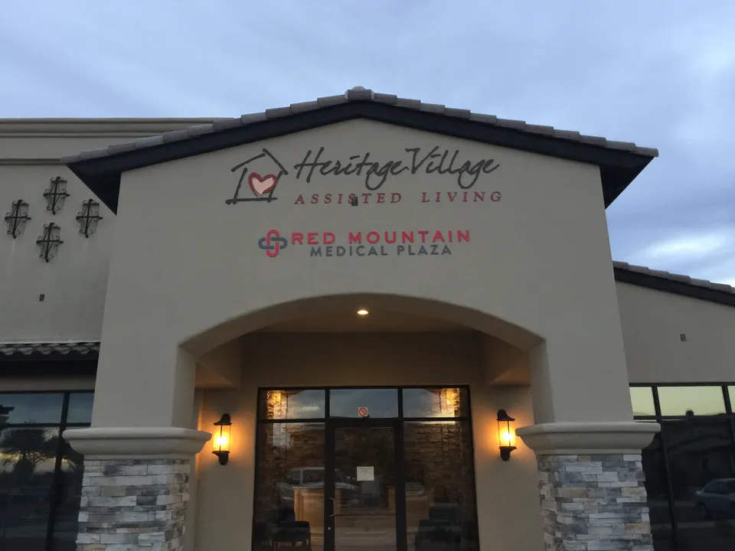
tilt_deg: +17.6
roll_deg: +1.1
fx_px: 616
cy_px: 276
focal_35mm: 29
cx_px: 368
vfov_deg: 48.2
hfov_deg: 61.7
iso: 80
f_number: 2.2
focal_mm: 4.2
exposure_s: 1/15
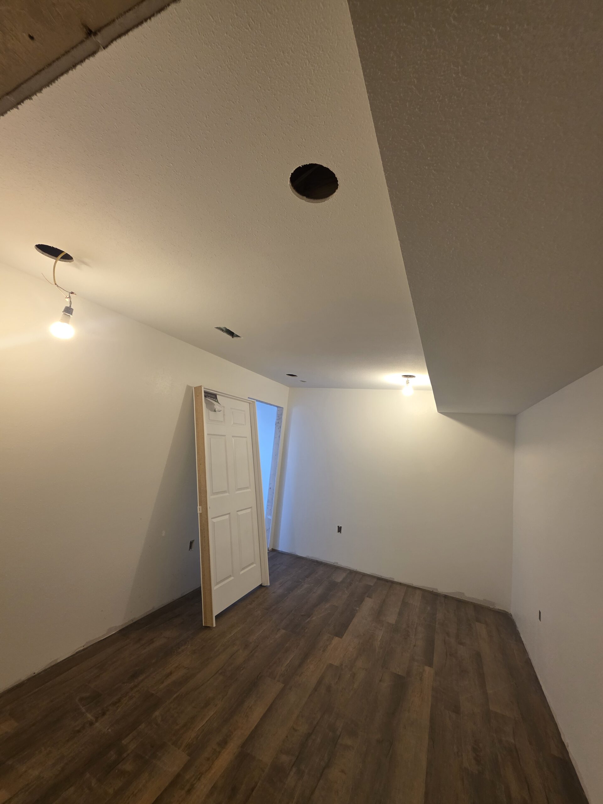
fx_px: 302
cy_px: 402
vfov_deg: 106.2
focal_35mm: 13
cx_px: 302
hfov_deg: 89.9
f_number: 1.9
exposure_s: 1/60
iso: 160
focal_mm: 2.2
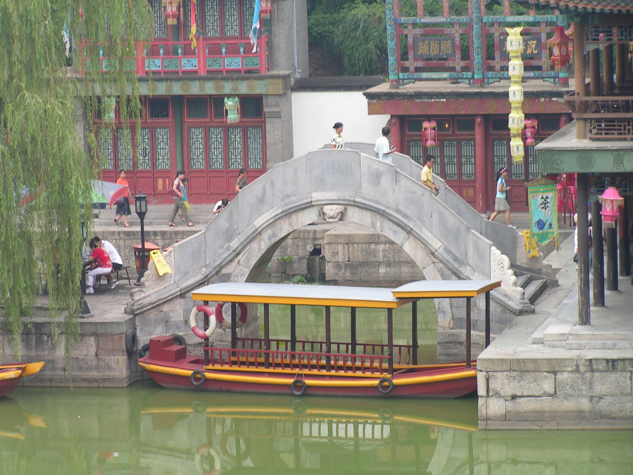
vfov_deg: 8.3
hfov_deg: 11.1
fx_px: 3255
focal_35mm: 178
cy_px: 238
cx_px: 316
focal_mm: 29.6
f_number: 4
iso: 50
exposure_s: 1/250
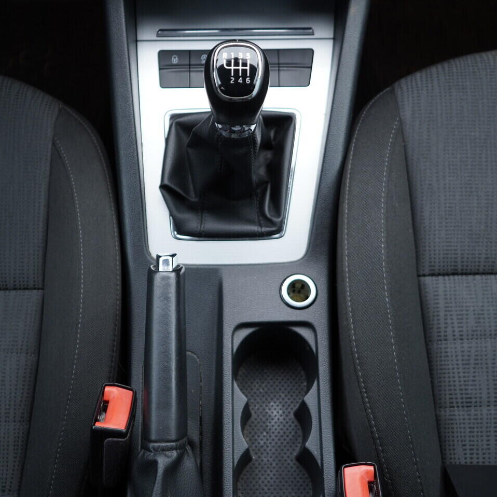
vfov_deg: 36.8
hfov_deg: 36.8
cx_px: 233
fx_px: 747
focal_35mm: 46
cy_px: 248
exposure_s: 1/40
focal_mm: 24
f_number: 2.8
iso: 200
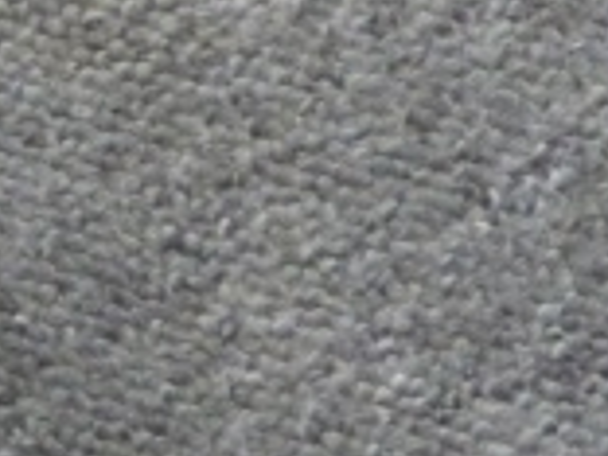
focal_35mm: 302
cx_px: -1274
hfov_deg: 6.0
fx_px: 5304
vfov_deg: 4.9
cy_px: -175
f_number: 3.2
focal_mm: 8.3
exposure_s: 1/60
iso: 320
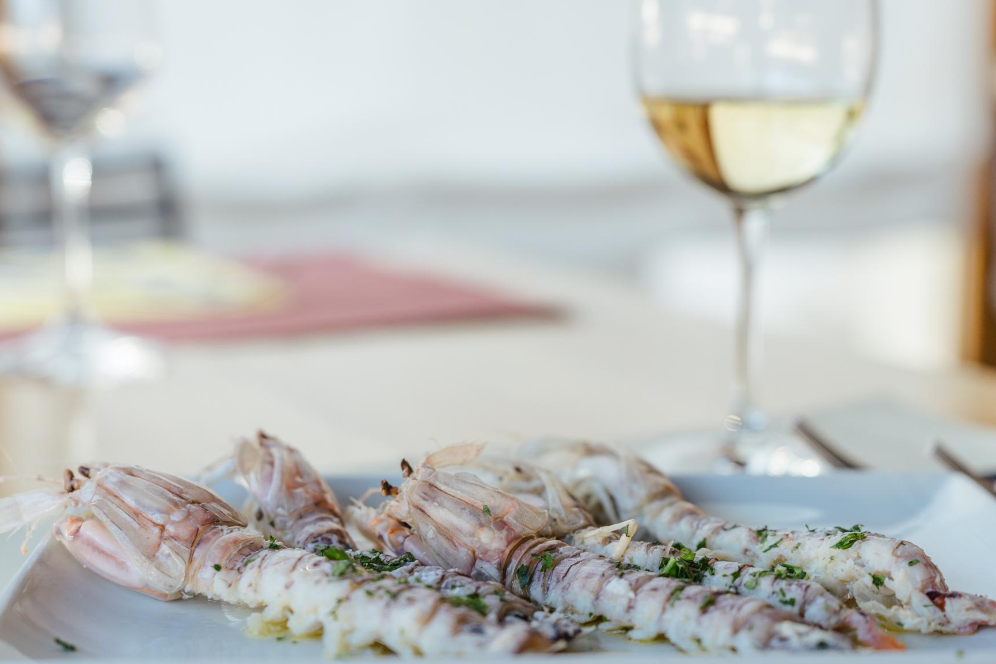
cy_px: 268
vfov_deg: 23.0
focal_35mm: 59
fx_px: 1632
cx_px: 548
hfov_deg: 33.9
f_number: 2.8
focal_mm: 48
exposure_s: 1/160
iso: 640
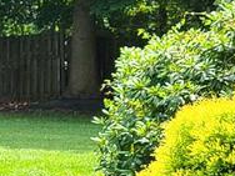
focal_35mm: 199
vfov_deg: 7.5
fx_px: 1351
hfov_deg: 9.5
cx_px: -190
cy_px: 106
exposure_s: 1/323
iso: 40
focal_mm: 5.4
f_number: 1.8
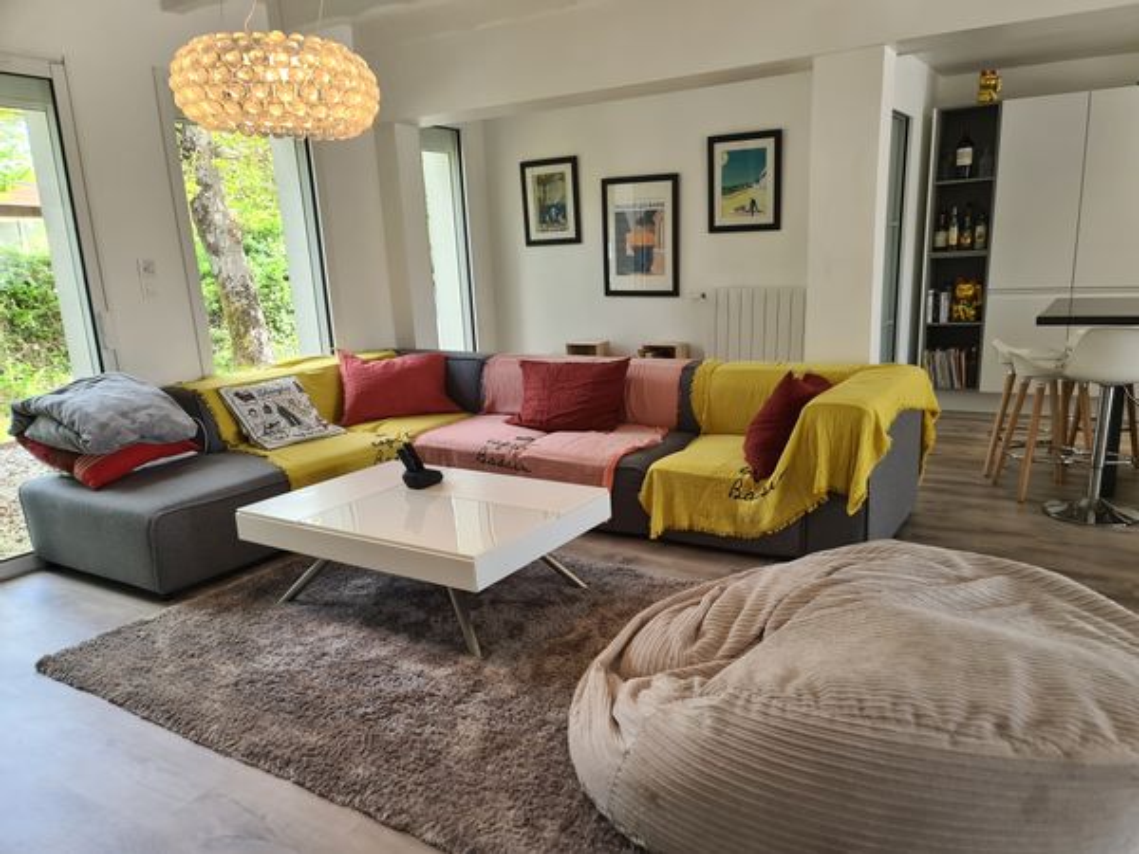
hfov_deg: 69.4
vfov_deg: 54.9
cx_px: 570
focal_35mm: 25
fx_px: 823
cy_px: 427
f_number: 1.8
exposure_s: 1/100
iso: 50
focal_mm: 7
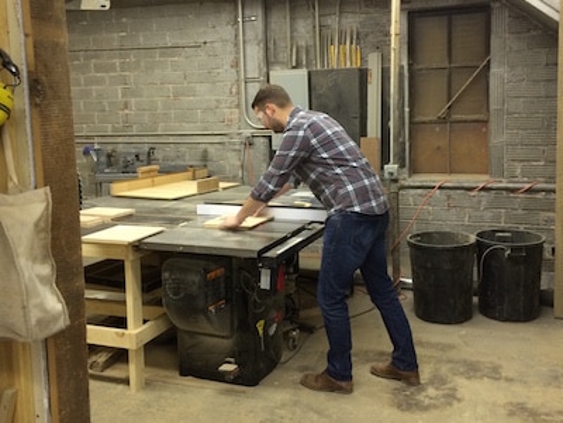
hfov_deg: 61.7
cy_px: 212
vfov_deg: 48.2
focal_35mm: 29
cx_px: 282
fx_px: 472
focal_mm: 4.15
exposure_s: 1/30
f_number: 2.2
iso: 125
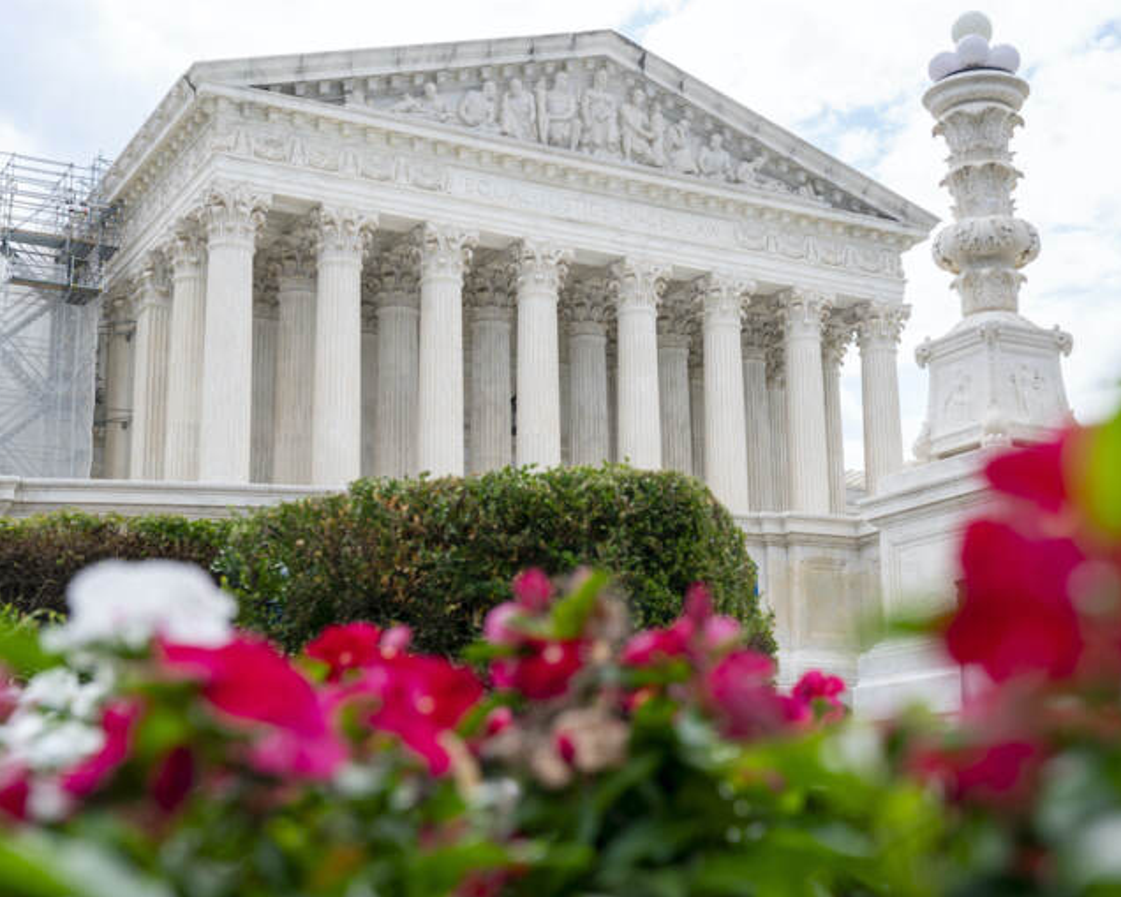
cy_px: 448
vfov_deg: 29.7
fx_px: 1692
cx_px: 620
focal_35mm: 51
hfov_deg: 36.6
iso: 200
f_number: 5
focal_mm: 45
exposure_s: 1/500
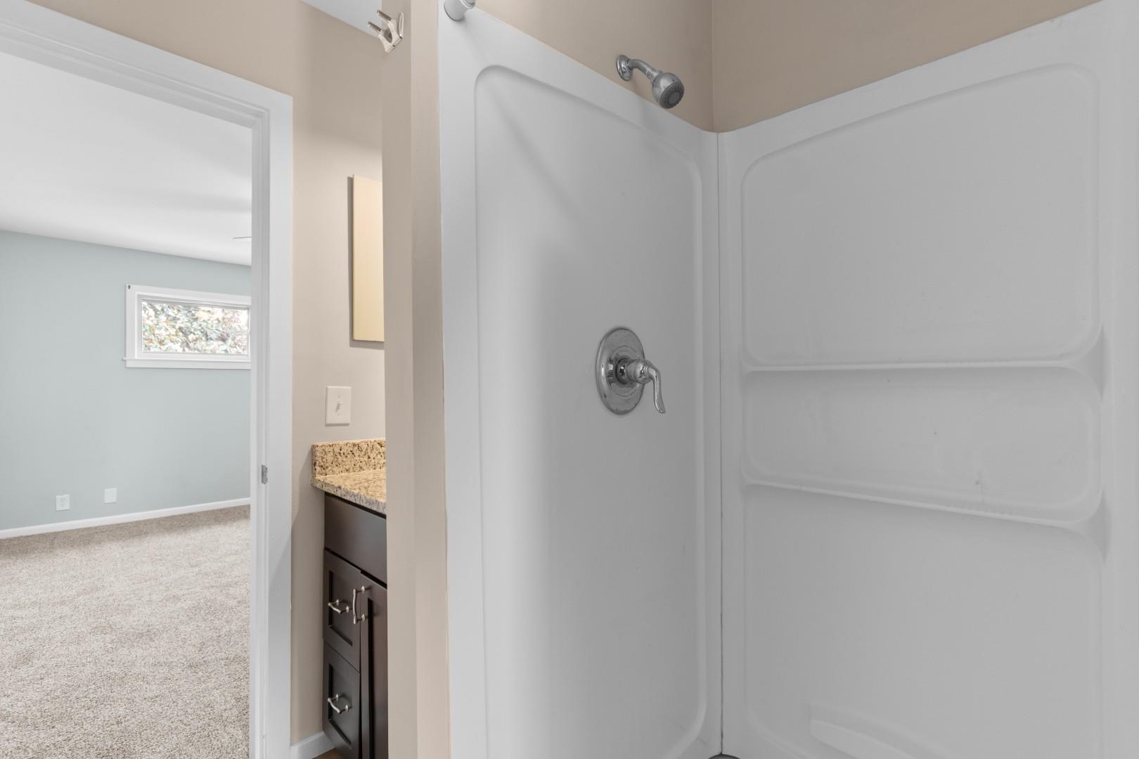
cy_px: 380
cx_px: 570
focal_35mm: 15
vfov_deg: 77.3
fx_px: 475
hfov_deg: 100.4
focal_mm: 10
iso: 100
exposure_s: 1.3
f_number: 4.5
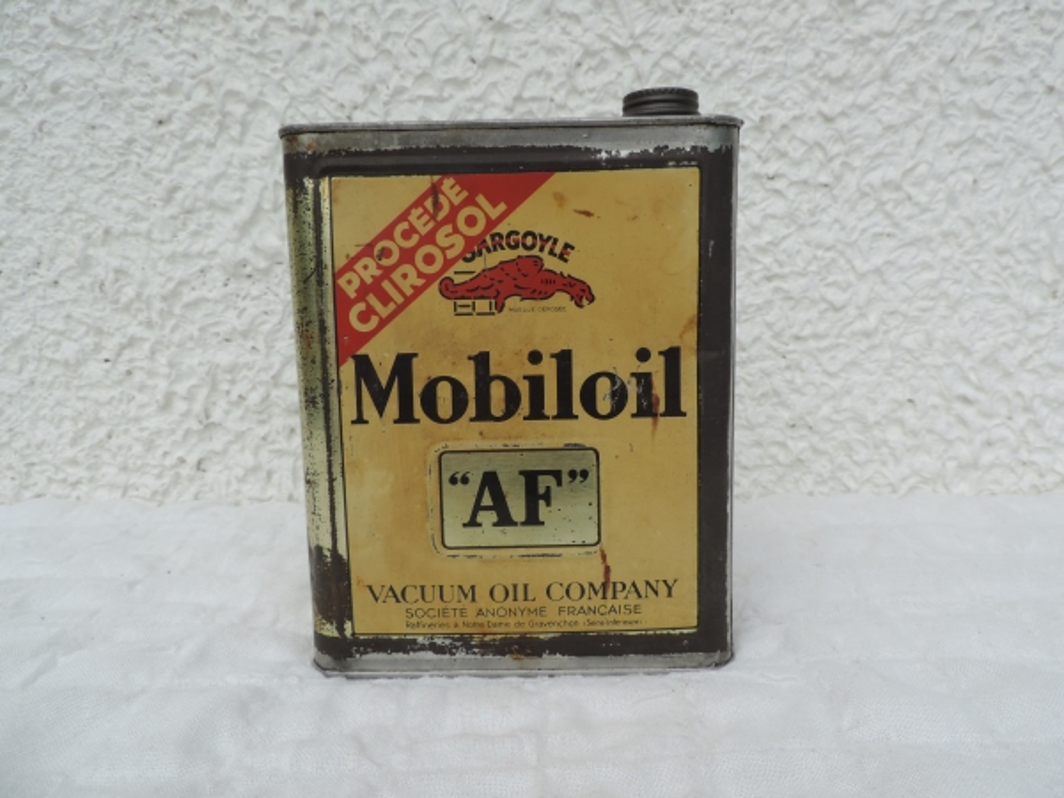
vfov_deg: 56.8
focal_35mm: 24
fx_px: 738
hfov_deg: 71.6
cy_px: 399
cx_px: 532
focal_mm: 4.3
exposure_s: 1/1000
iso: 80
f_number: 3.3
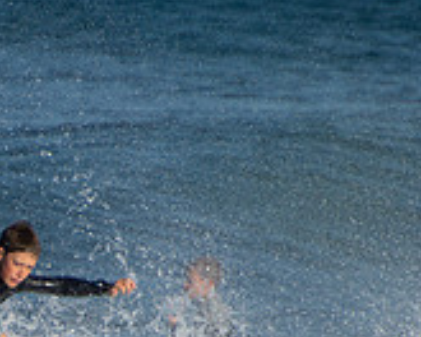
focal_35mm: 1981
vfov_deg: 0.8
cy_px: 448
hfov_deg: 1.0
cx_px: 18
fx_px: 24683
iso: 200
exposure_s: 1/1600
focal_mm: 400
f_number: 5.6
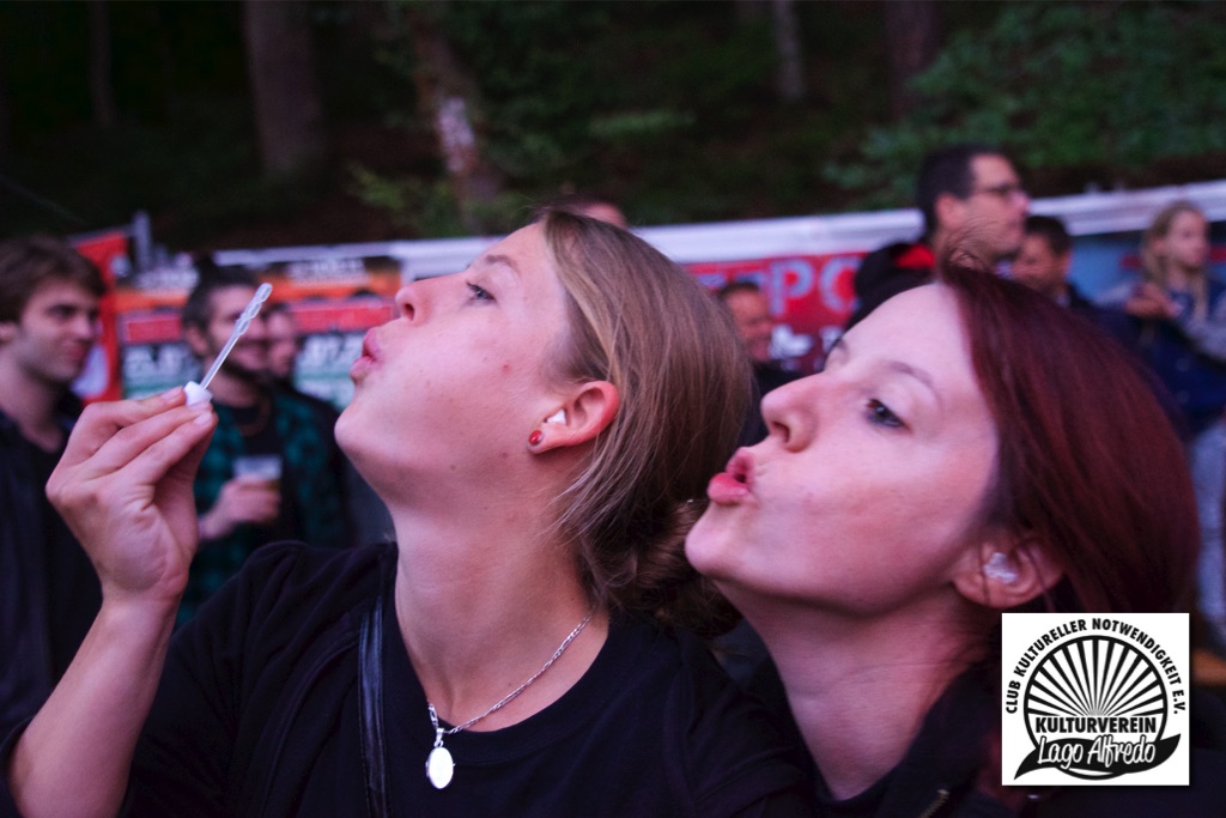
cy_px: 409
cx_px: 613
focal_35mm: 41
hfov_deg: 47.4
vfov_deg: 32.6
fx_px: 1396
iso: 12800
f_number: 4
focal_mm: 41
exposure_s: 1/90
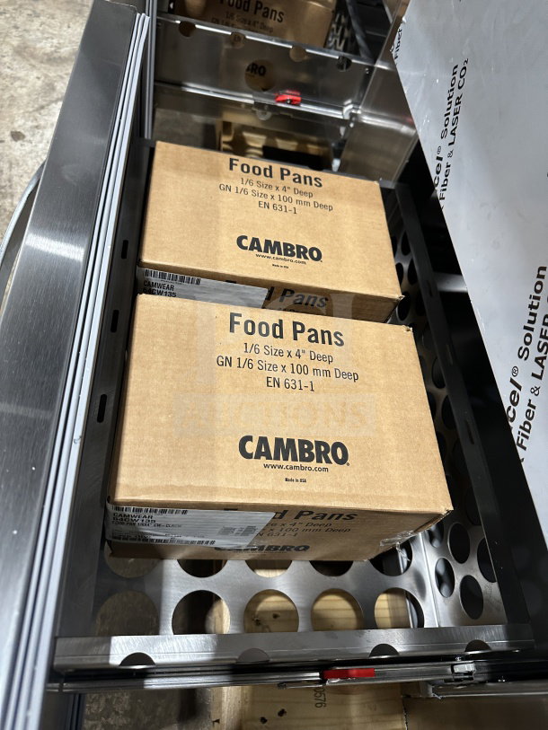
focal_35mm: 24
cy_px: 365
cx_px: 274
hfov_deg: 56.8
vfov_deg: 71.6
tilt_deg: -53.8
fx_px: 506
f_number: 1.78
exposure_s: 1/60
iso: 250
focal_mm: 6.86
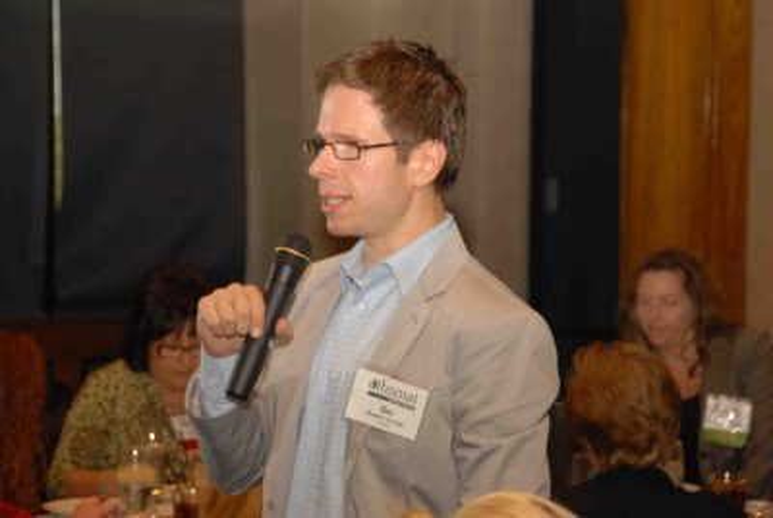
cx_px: 386
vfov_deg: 10.0
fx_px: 2968
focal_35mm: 138
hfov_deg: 14.8
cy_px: 259
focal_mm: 92
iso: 320
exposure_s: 1/60
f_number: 5.6
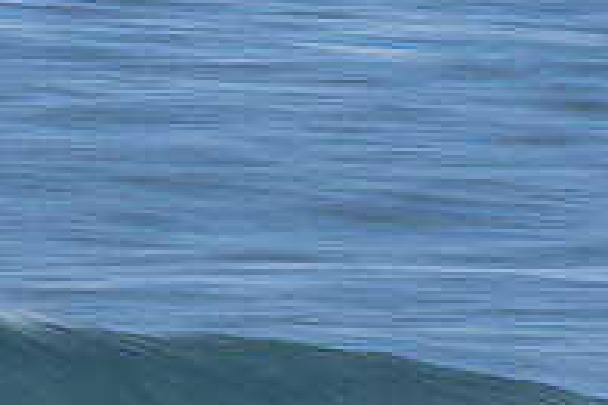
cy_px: 536
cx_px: 225
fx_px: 37276
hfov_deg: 0.9
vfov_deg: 0.6
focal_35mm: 2209
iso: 100
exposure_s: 1/25
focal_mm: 500
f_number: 25
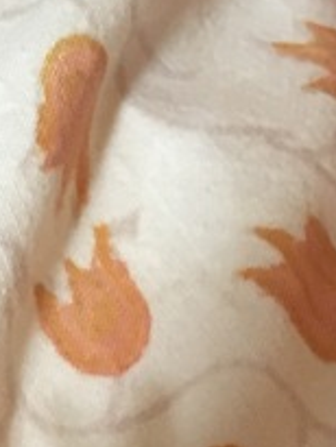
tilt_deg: -39.5
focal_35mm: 85
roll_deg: -21.4
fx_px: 1099
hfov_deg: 17.1
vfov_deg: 20.4
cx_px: 303
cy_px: 626
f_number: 2.2
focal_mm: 4.15
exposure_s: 1/17
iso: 250
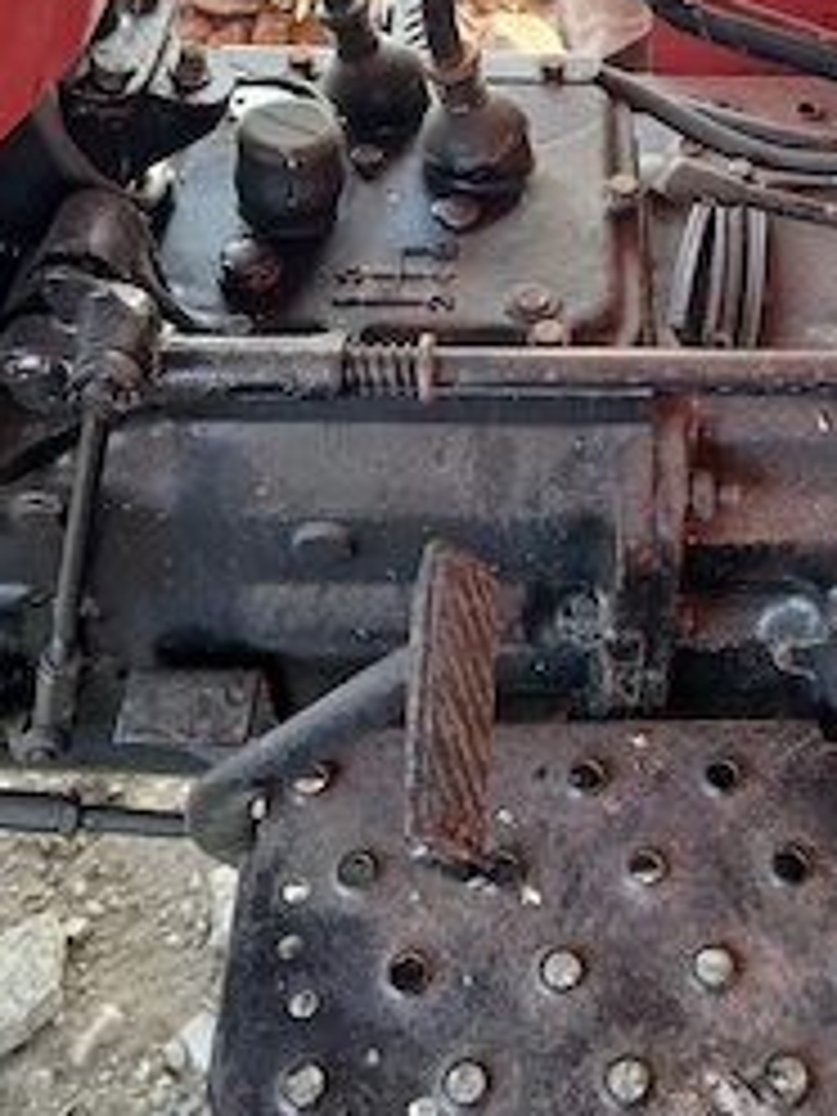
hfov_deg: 33.9
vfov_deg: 43.8
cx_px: 594
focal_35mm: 42
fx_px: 1354
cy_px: 328
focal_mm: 3.98
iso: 100
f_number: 1.8
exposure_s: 1/50.3
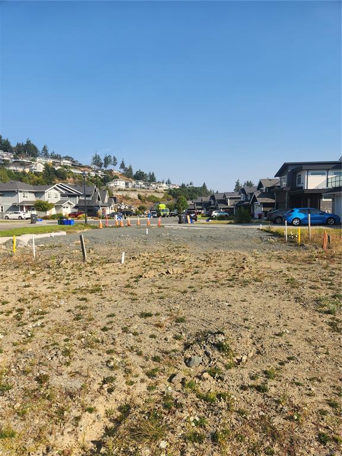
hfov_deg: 58.9
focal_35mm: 23
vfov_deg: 73.9
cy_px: 228
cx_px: 171
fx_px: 303
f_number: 1.8
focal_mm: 5.4
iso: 20
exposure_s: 1/1457
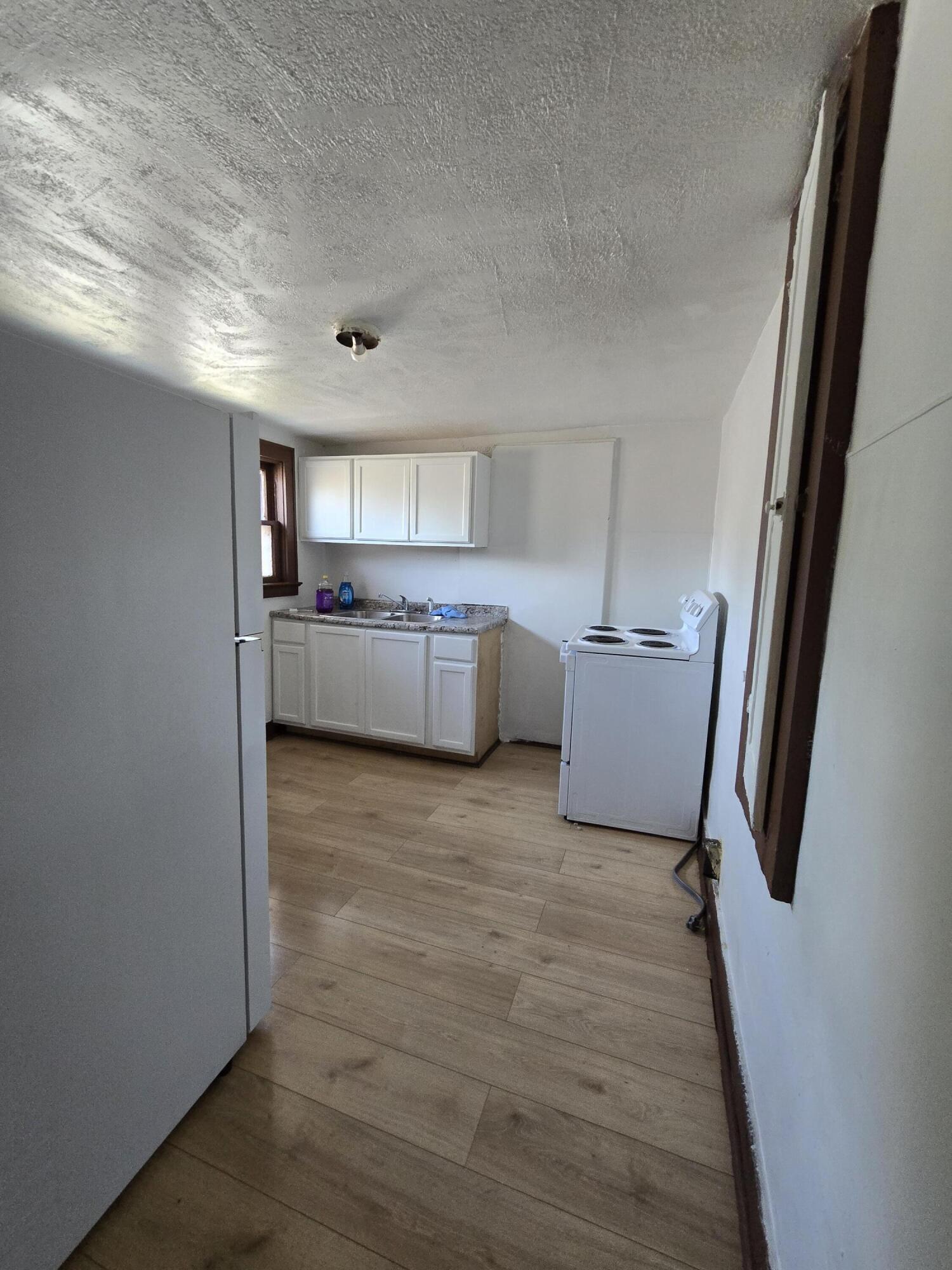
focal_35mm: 13
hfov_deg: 89.9
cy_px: 635
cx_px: 476
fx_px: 477
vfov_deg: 106.2
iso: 400
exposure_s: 1/60
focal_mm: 2.2
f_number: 2.2
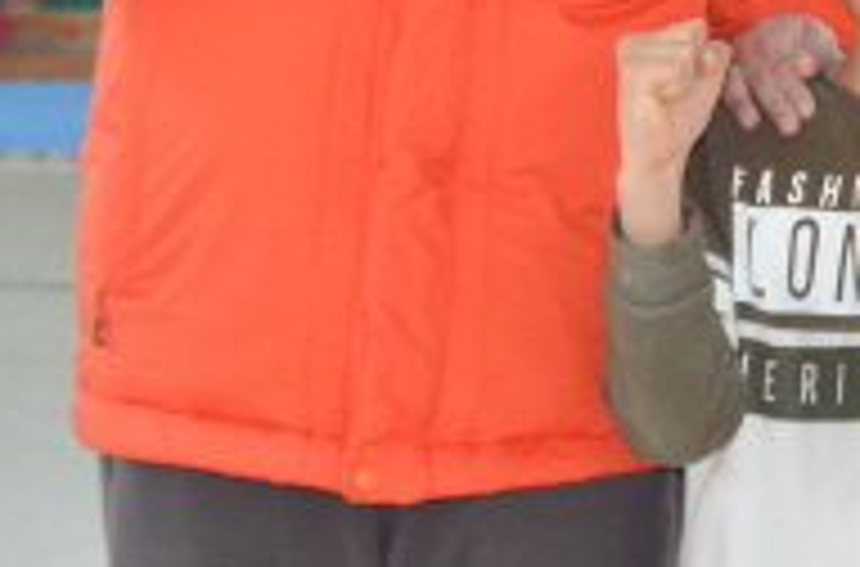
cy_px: -326
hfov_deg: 10.7
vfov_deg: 7.1
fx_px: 4519
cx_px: 1031
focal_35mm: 190
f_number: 5
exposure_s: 1/60
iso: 1000
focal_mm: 35
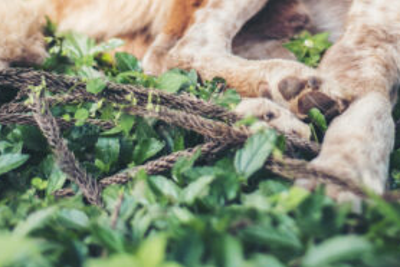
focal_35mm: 184
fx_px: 2047
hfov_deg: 11.1
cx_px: 340
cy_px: -210
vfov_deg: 7.3
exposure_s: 1/320
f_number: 2
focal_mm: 50
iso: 100
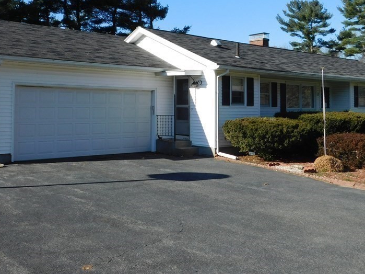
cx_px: 176
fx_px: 432
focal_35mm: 41
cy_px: 90
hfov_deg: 45.8
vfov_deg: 34.8
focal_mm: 4.9
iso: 125
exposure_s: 1/1250
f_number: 3.2
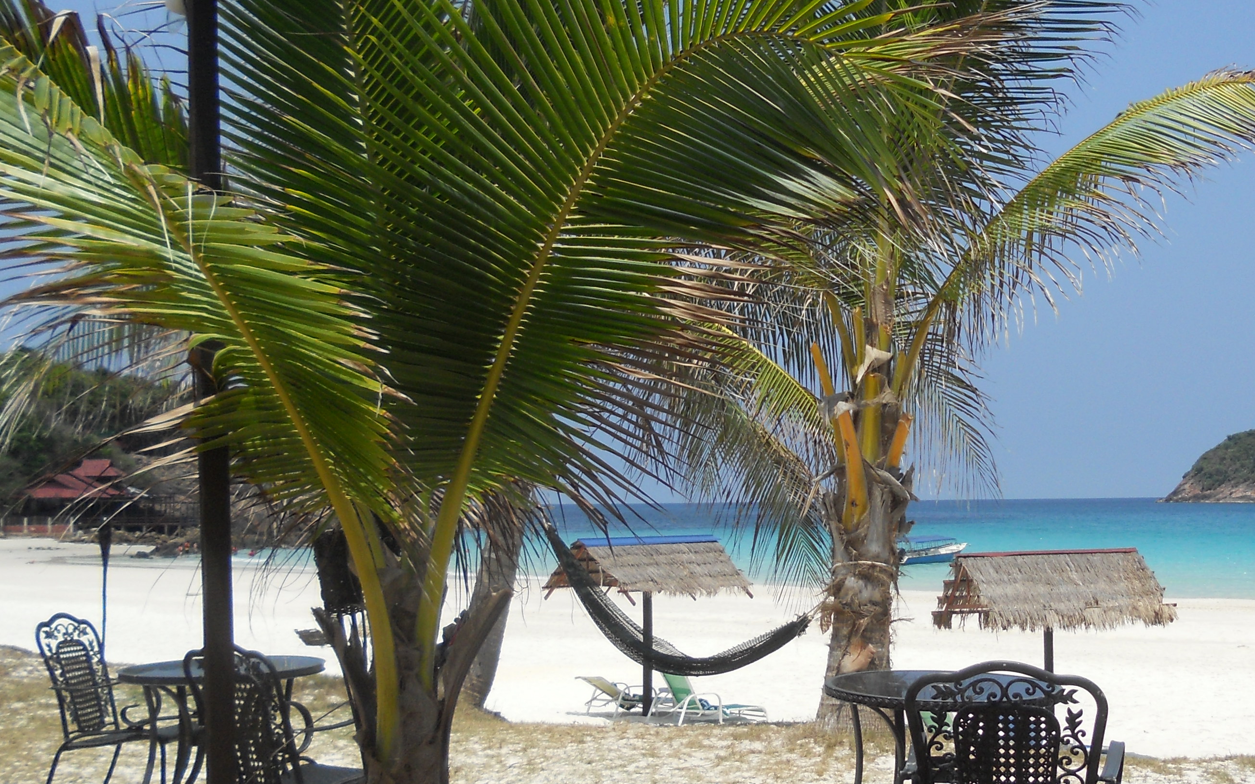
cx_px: 840
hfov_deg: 44.6
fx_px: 1505
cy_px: 384
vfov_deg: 29.2
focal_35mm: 44
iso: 80
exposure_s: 1/1250
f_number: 3.2
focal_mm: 4.9
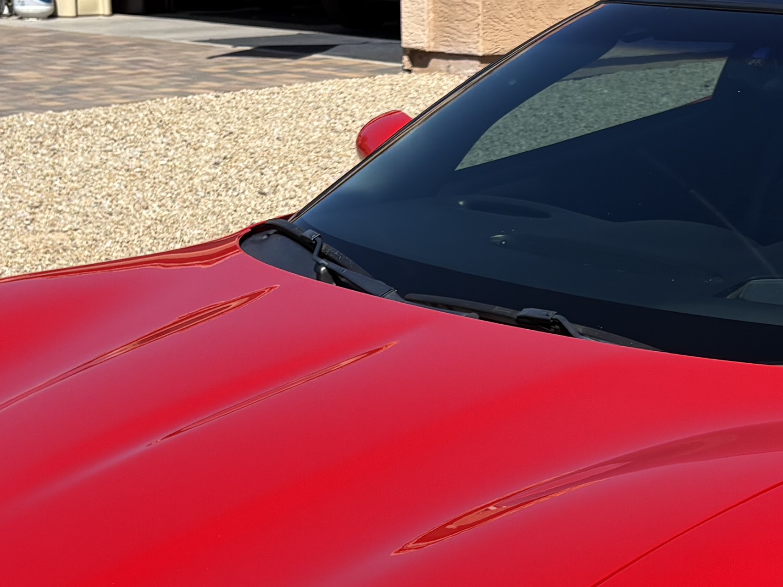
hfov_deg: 22.2
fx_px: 1968
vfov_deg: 16.7
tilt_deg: -16.9
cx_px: 646
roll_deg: -1.1
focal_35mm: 87
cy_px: 542
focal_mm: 5.96
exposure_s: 1/3623
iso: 50
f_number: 1.6
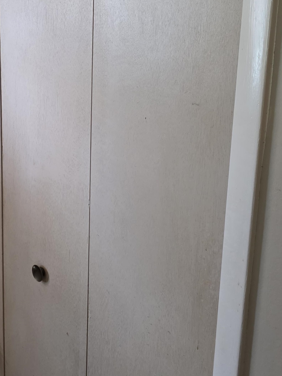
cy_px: 105
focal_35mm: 44
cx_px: 67
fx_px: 478
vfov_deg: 41.9
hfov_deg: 32.2
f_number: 1.7
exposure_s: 1/120
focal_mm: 6.3
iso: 640
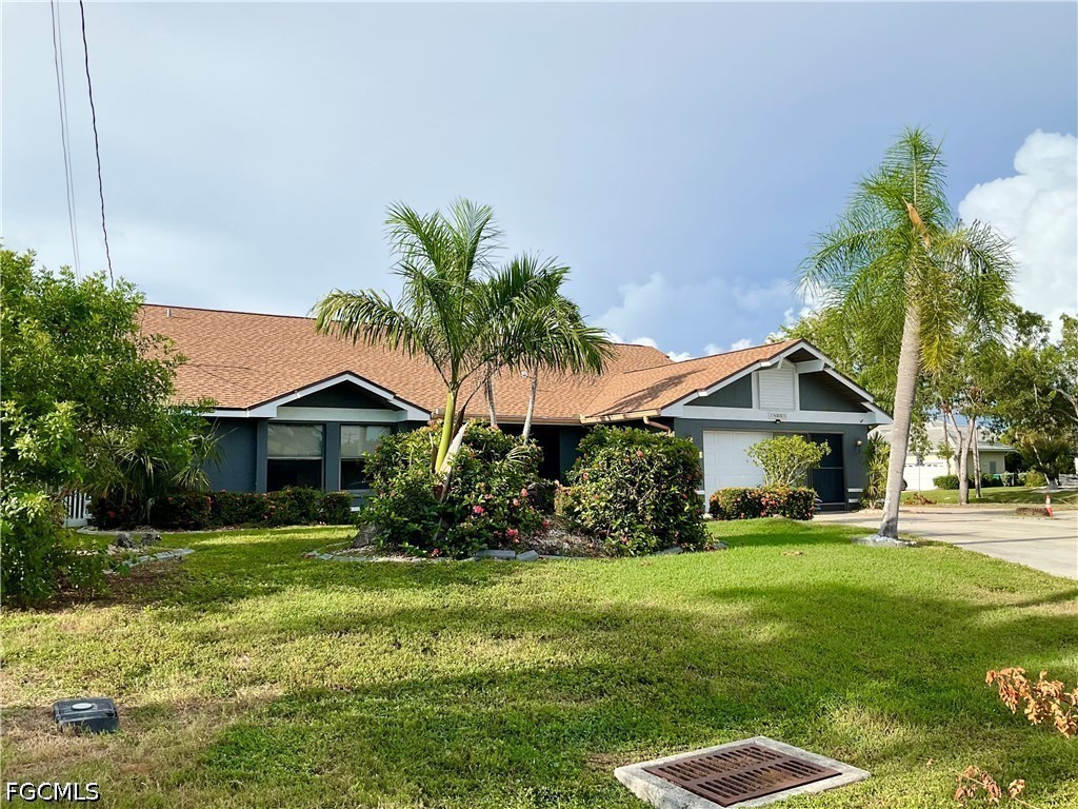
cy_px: 404
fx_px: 903
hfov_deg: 61.7
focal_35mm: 29
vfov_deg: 48.2
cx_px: 539
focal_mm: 3
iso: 25
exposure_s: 1/2058
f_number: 1.8
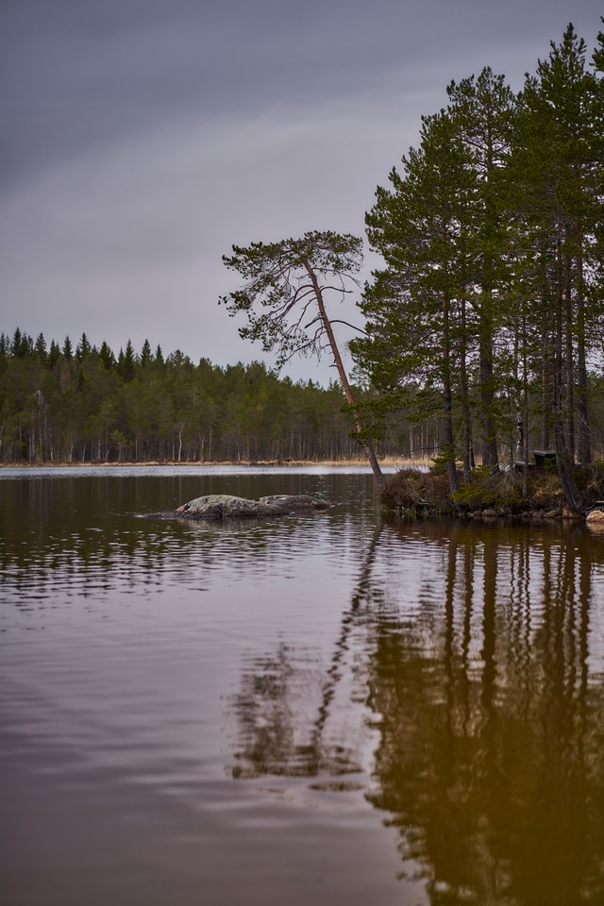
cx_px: 302
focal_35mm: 85
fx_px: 2139
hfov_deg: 16.1
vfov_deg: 23.9
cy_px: 453
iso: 100
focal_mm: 85
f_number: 1.8
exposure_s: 1/2500
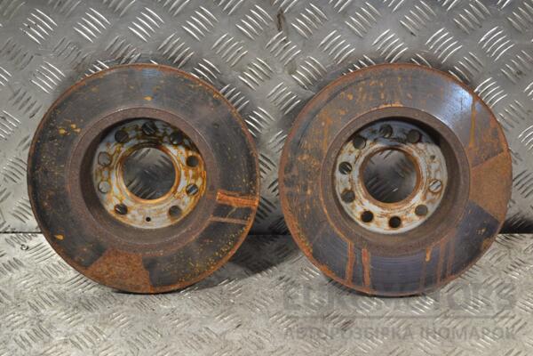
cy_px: 178
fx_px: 844
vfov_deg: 23.8
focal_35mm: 57
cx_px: 266
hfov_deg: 35.1
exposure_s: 1/50
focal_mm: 38
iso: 400
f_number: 5
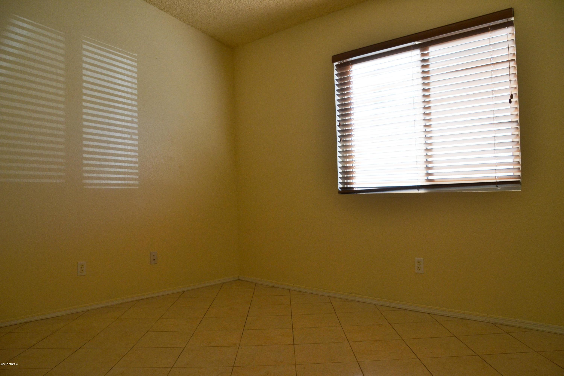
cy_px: 188
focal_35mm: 30
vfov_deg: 43.6
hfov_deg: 61.9
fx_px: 470
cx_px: 282
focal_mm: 20
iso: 400
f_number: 5.6
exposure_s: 1/125
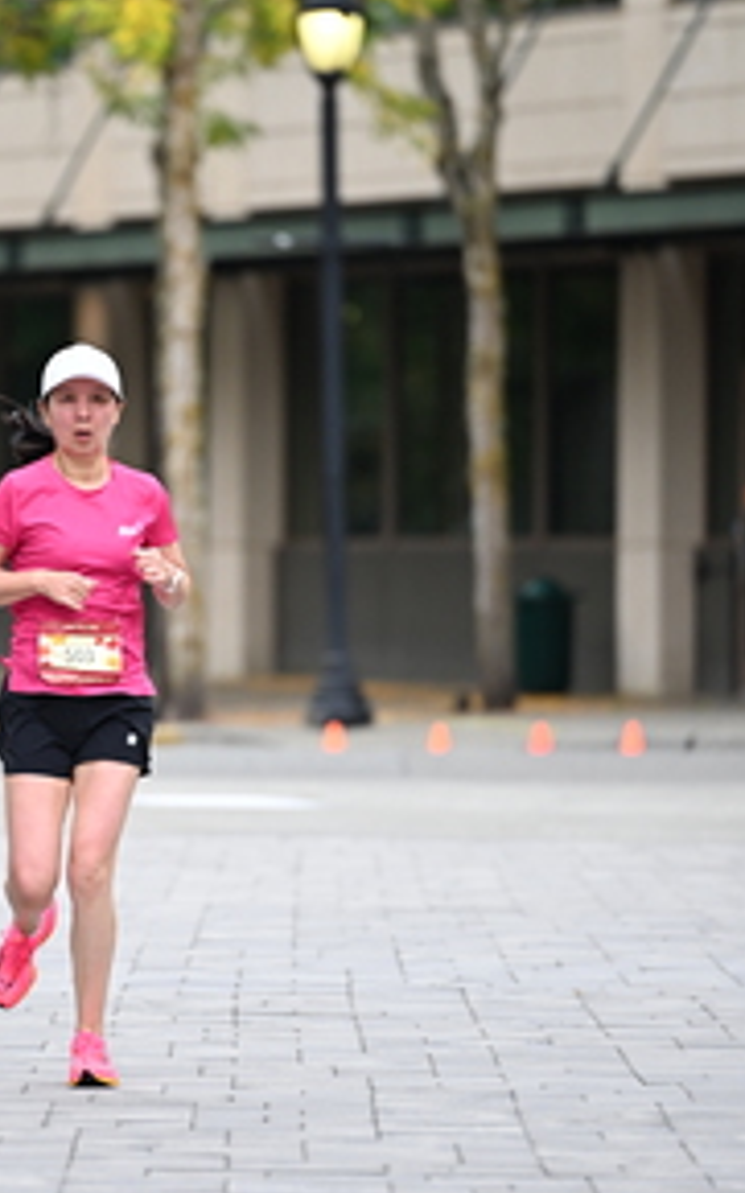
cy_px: 514
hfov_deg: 3.4
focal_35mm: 387
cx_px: 76
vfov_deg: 5.4
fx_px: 12585
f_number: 2.8
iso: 640
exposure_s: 1/2000
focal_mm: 200
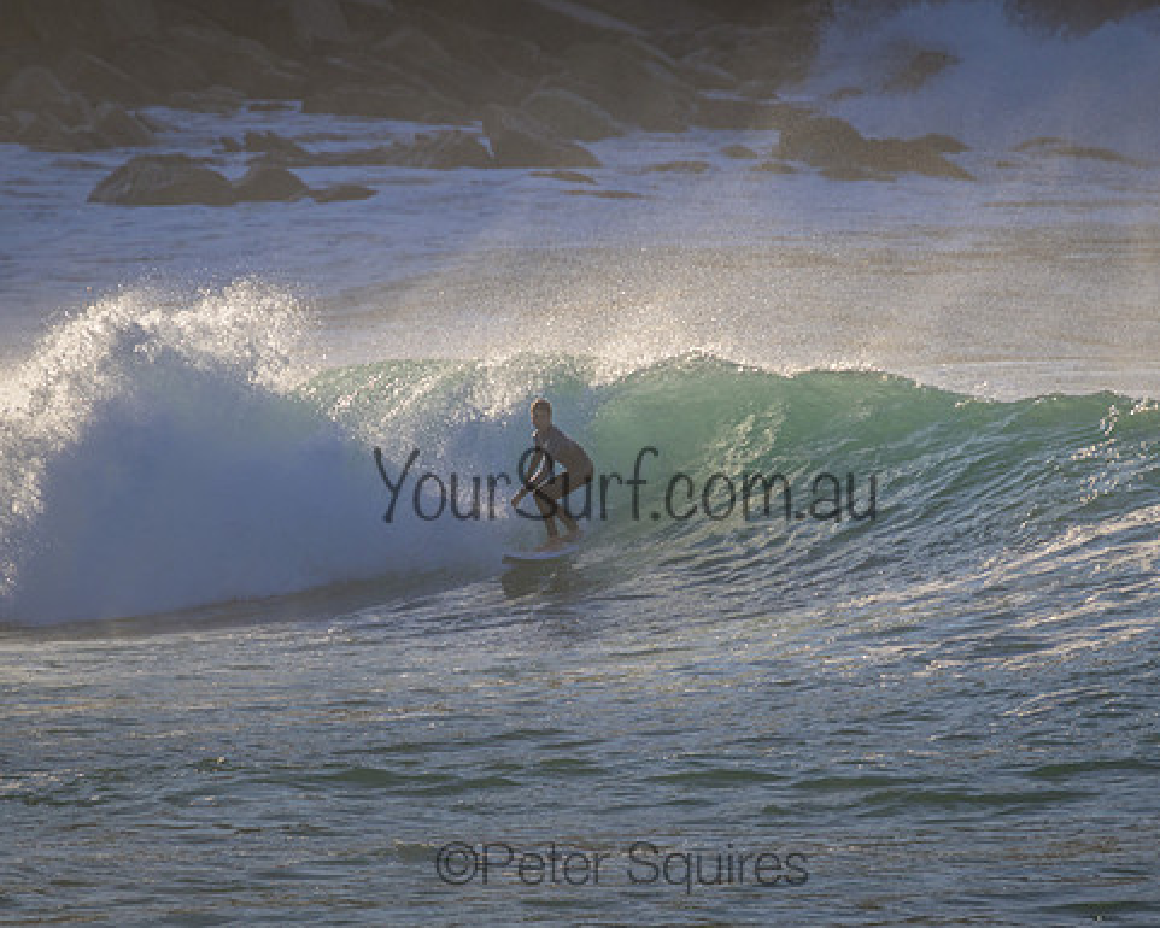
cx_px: 622
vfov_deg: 1.7
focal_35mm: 906
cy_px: 464
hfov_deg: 2.1
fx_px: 31111
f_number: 11
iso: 720
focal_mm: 800
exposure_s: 1/1250
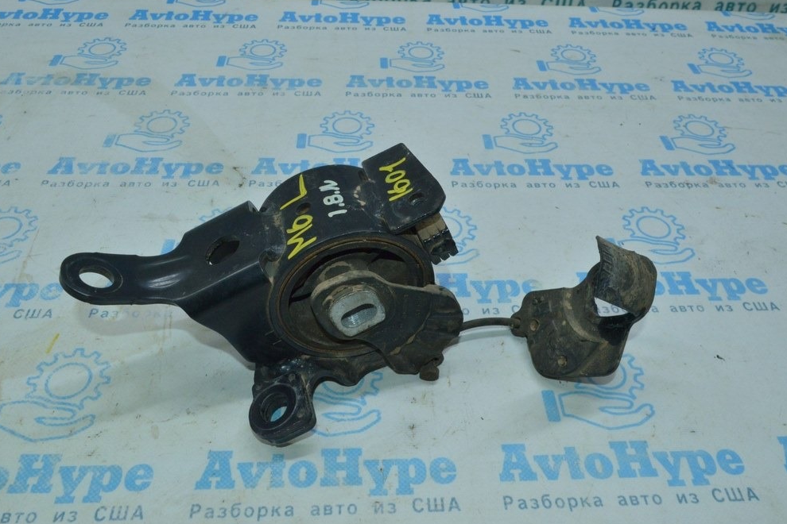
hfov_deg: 60.3
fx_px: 678
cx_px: 383
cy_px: 265
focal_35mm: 31
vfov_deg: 42.3
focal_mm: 20
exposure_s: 1/50
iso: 1400
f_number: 16
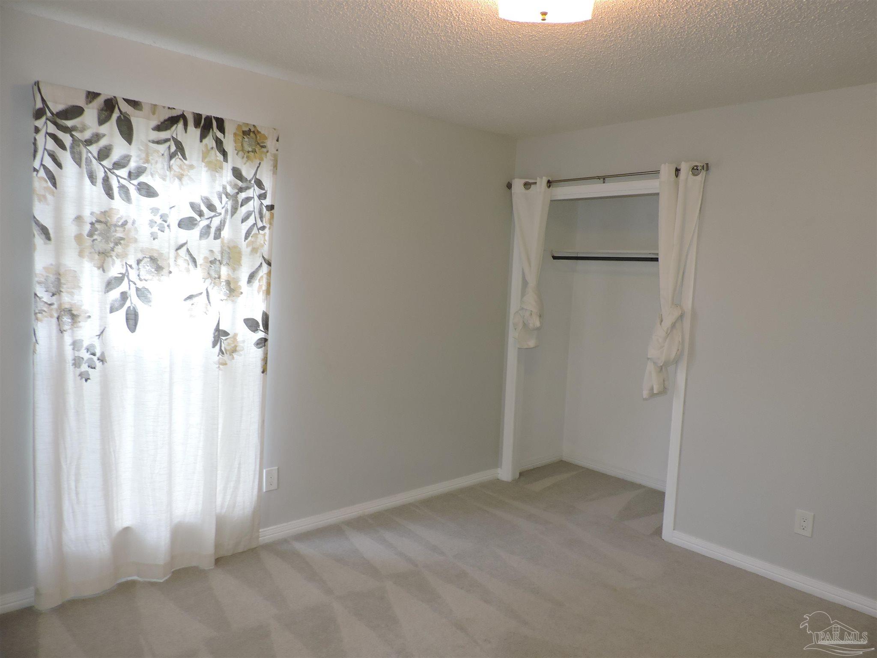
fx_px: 608
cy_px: 329
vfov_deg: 56.8
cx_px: 438
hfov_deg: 71.6
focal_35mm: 24
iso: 125
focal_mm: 4.3
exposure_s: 1/40
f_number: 3
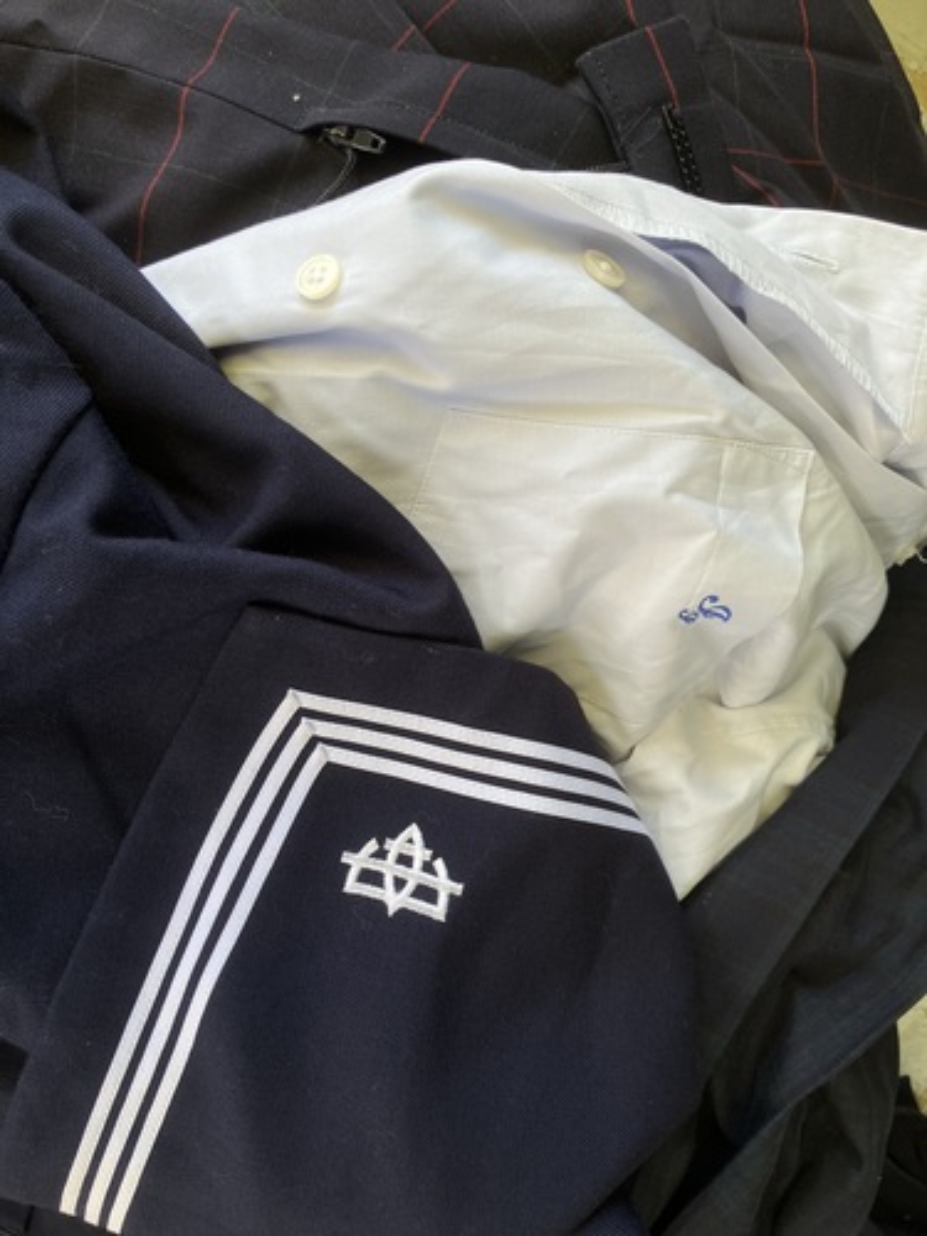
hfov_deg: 49.7
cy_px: 618
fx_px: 1000
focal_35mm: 28
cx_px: 464
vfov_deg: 63.4
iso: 32
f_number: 1.8
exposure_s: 1/121
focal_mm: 3.99
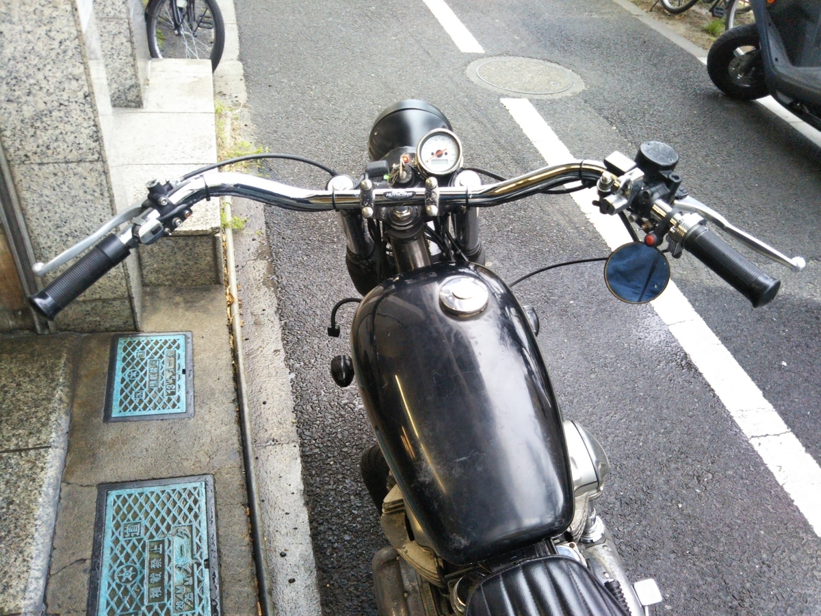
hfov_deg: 60.0
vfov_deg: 46.8
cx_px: 410
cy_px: 308
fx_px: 712
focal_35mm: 30
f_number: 2.2
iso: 119
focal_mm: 4
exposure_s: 1/62
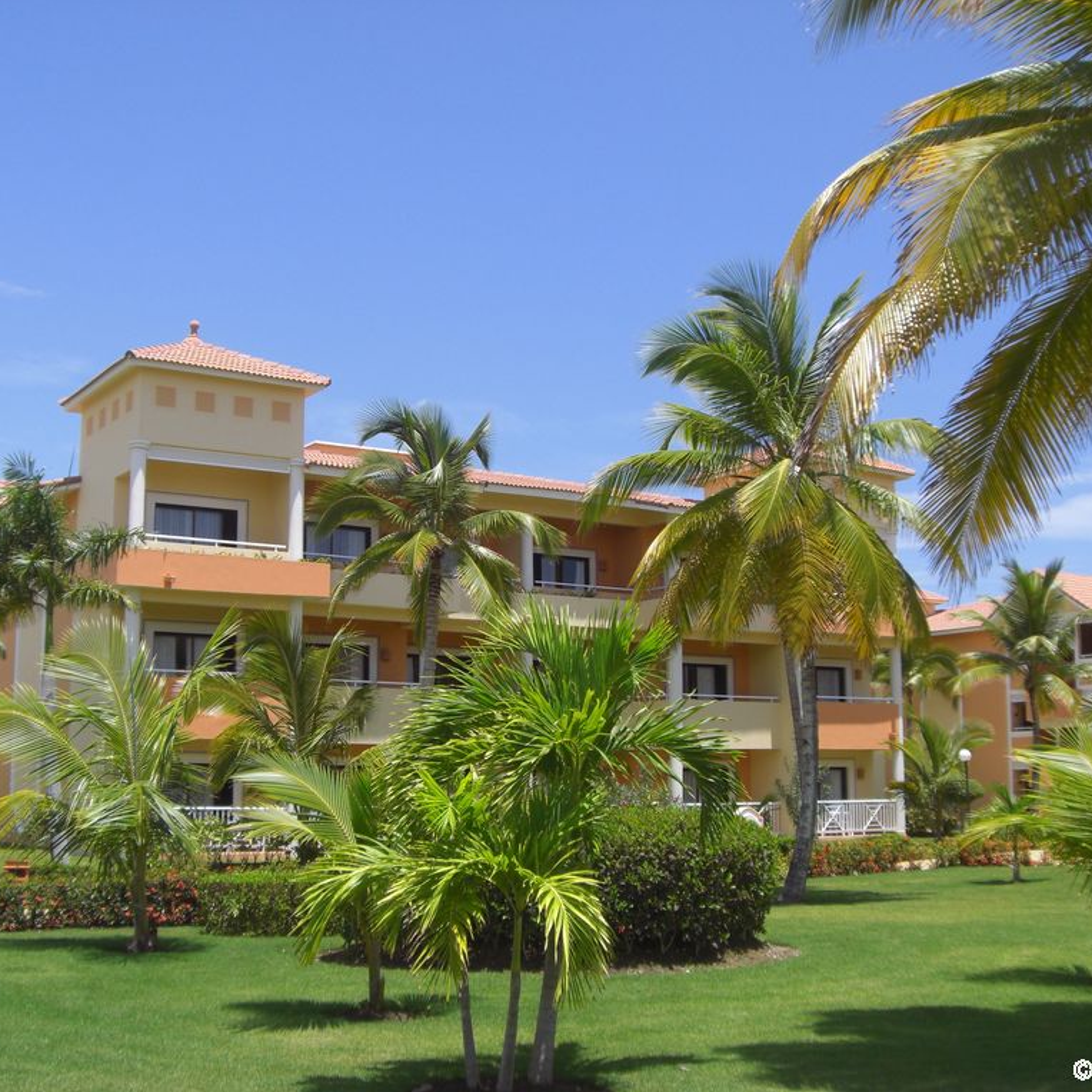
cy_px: 545
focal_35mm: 45
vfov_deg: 37.6
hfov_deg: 37.6
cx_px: 549
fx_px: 1606
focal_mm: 6.2
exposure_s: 1/125
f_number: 8
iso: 64
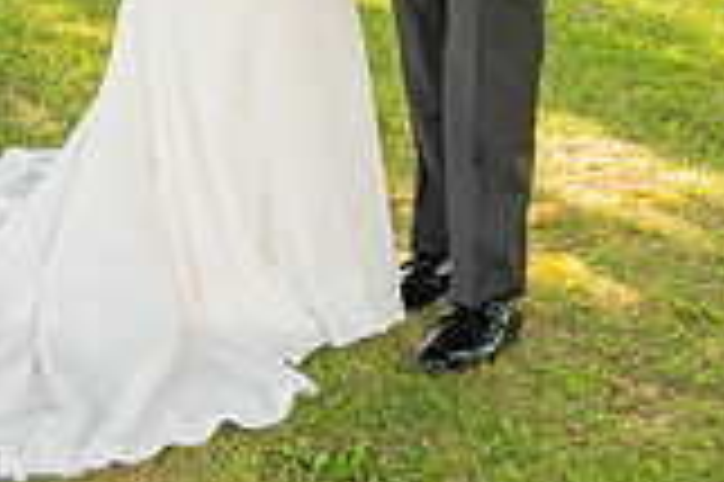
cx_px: 181
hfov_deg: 15.6
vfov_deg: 10.2
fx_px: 2632
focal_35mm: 131
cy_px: -157
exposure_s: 1/200
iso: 200
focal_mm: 31
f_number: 3.5
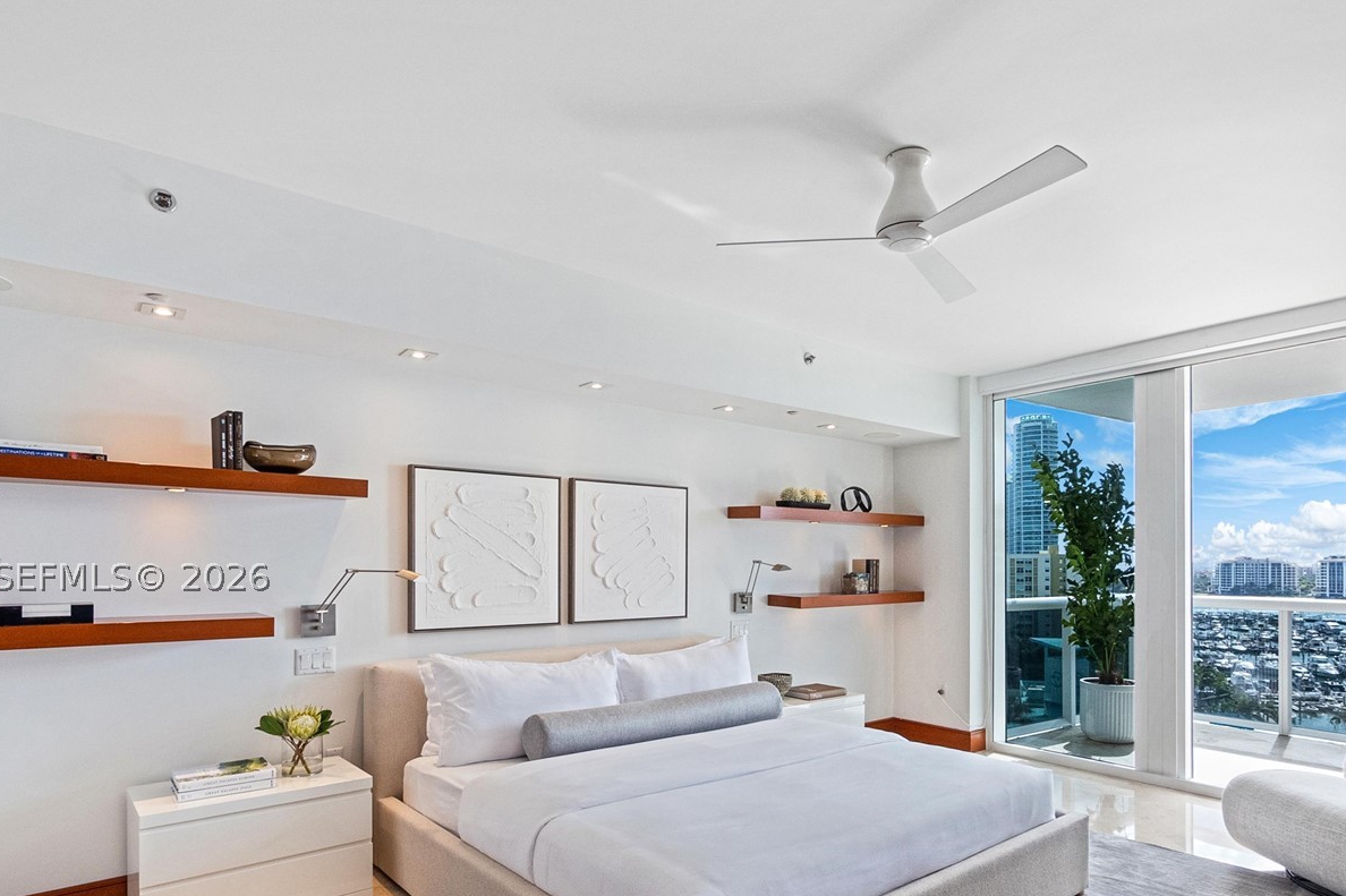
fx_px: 747
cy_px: 575
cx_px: 714
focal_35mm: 20
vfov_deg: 60.8
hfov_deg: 83.9
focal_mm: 7
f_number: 4.5
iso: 800
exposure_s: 1/400
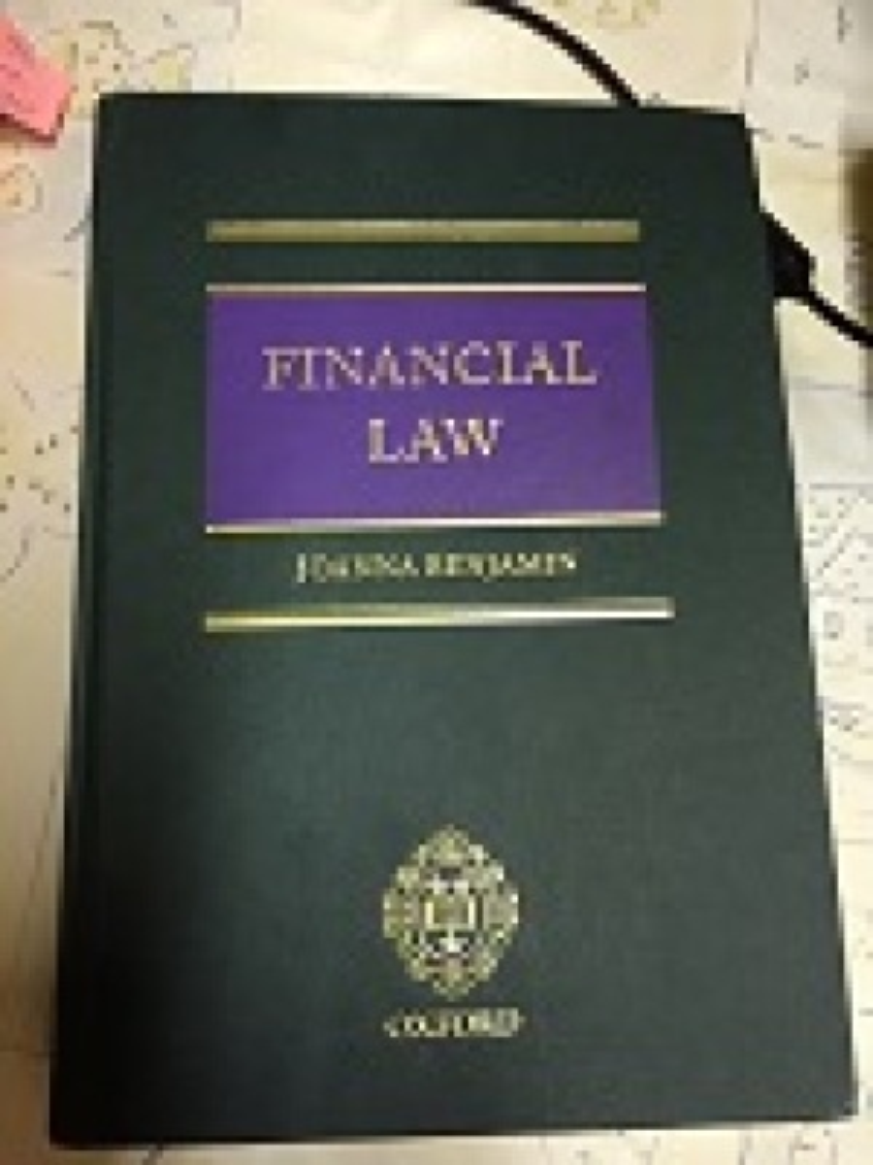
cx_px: 436
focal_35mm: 29
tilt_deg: -79.4
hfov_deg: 48.2
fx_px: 975
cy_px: 582
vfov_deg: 61.7
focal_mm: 4.15
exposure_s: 1/33
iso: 250
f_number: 2.2
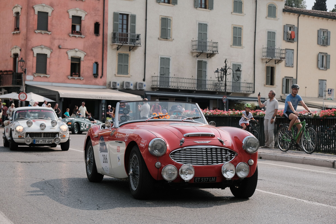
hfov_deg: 24.2
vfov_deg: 16.3
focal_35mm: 84
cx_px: 167
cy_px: 113
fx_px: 784
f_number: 6.4
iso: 640
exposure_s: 1/1500
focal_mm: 55
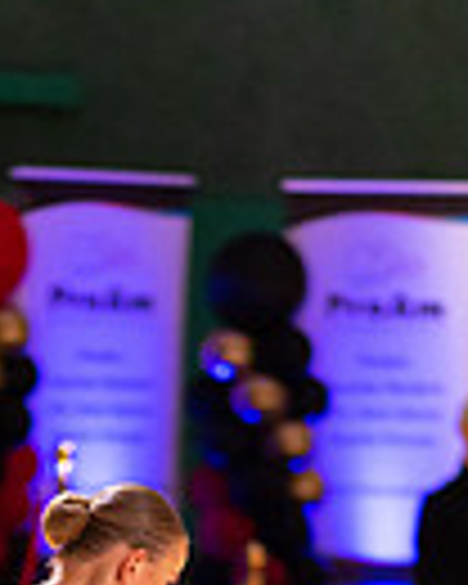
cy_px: 990
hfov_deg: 5.6
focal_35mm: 275
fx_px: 4761
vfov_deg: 6.9
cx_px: 110
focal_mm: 85
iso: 2500
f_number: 1.8
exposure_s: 1/1000
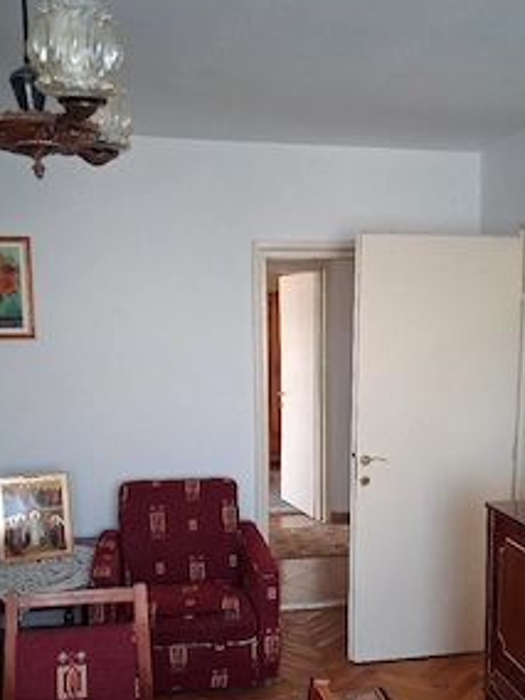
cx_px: 306
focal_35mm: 38
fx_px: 768
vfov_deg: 48.6
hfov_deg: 37.6
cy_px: 431
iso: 400
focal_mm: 4
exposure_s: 1/50
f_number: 1.8
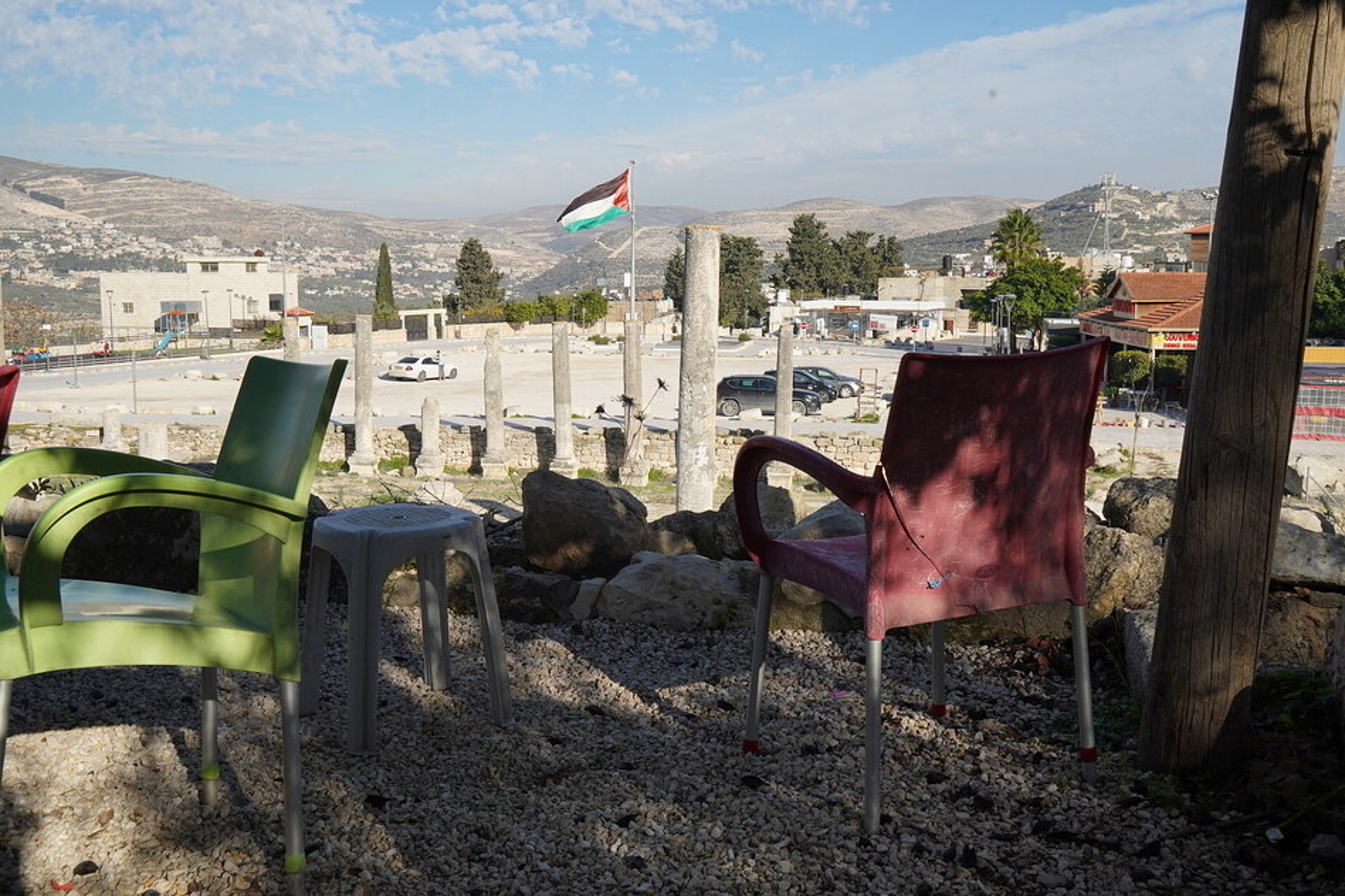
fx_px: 1382
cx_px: 672
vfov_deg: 35.9
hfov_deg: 51.9
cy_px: 448
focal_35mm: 37
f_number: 14
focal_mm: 37
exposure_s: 1/640
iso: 640
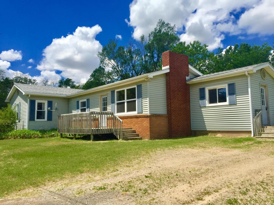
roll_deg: +0.5
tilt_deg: +5.9
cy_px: 102
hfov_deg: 61.7
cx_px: 137
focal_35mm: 29
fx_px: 230
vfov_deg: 48.2
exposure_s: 1/3049
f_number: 2.2
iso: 32
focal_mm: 4.15
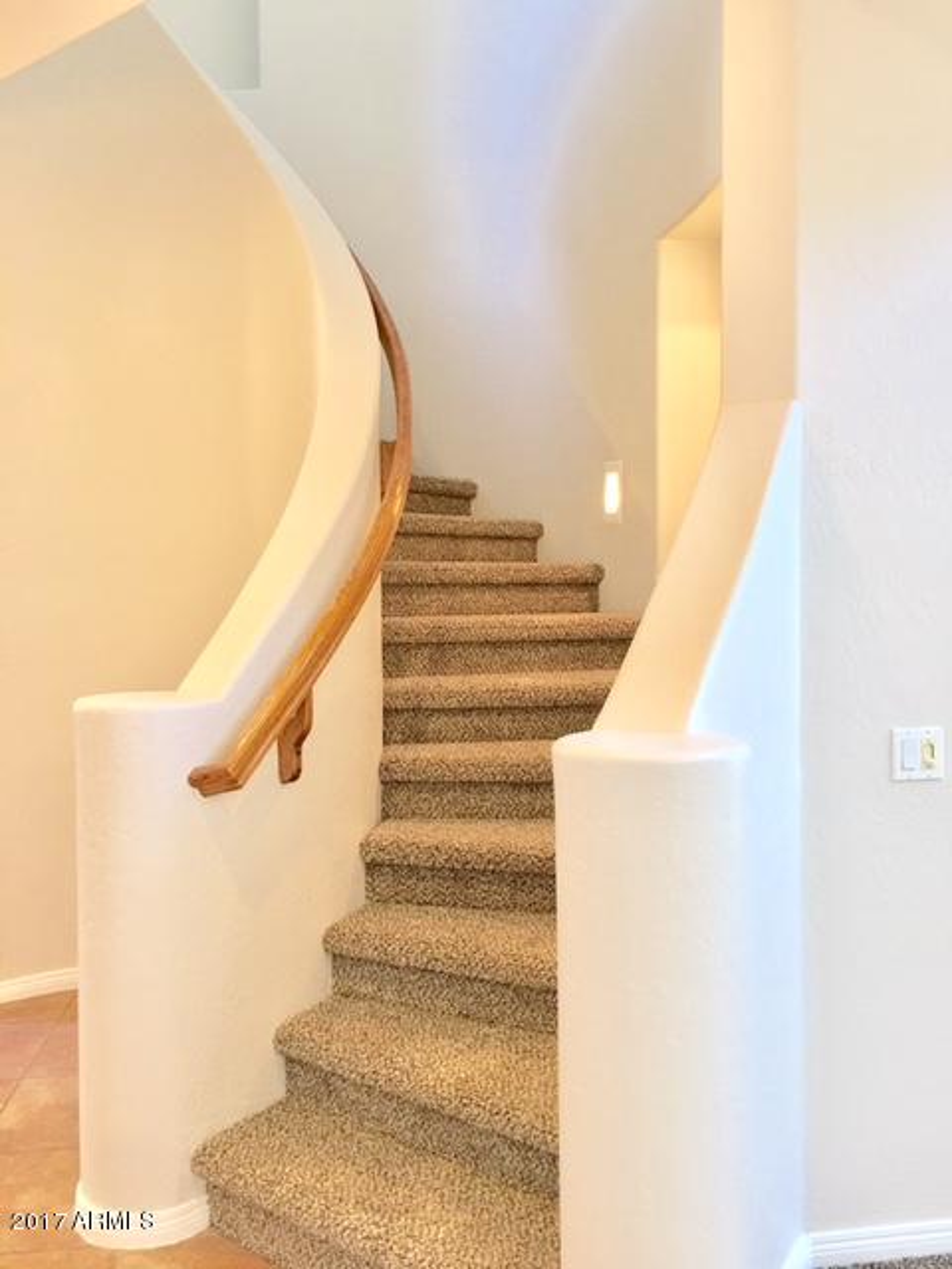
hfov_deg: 48.2
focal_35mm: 29
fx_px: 1063
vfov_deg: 61.7
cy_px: 634
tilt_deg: -1.3
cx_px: 476
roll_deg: +0.1
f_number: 2.2
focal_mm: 4.15
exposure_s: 1/15
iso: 32
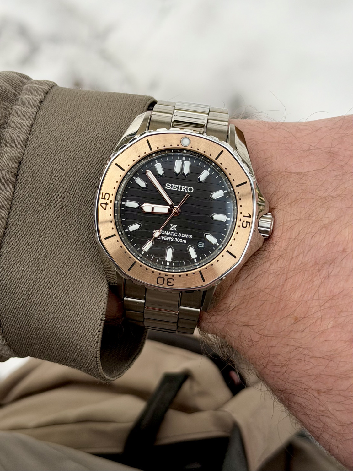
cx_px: 176
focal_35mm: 48
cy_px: 236
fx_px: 653
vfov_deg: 39.7
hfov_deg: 30.3
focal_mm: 6.76
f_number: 1.78
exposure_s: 1/121
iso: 50
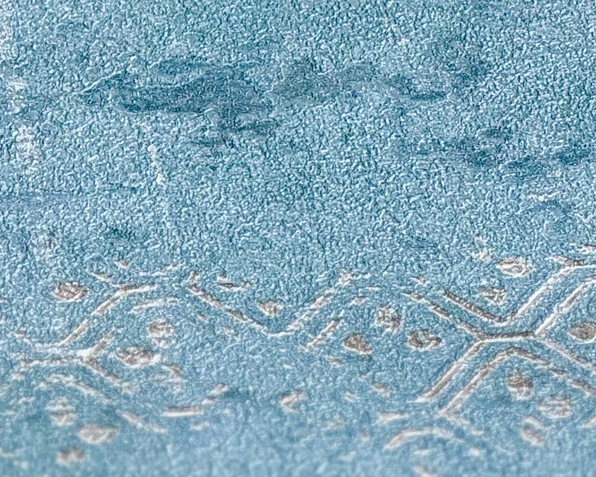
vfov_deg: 5.3
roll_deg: -2.0
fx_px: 5081
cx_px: -63
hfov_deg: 6.7
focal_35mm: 288
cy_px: -522
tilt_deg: -34.6
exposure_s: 1/282
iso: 25
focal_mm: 9
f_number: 2.8
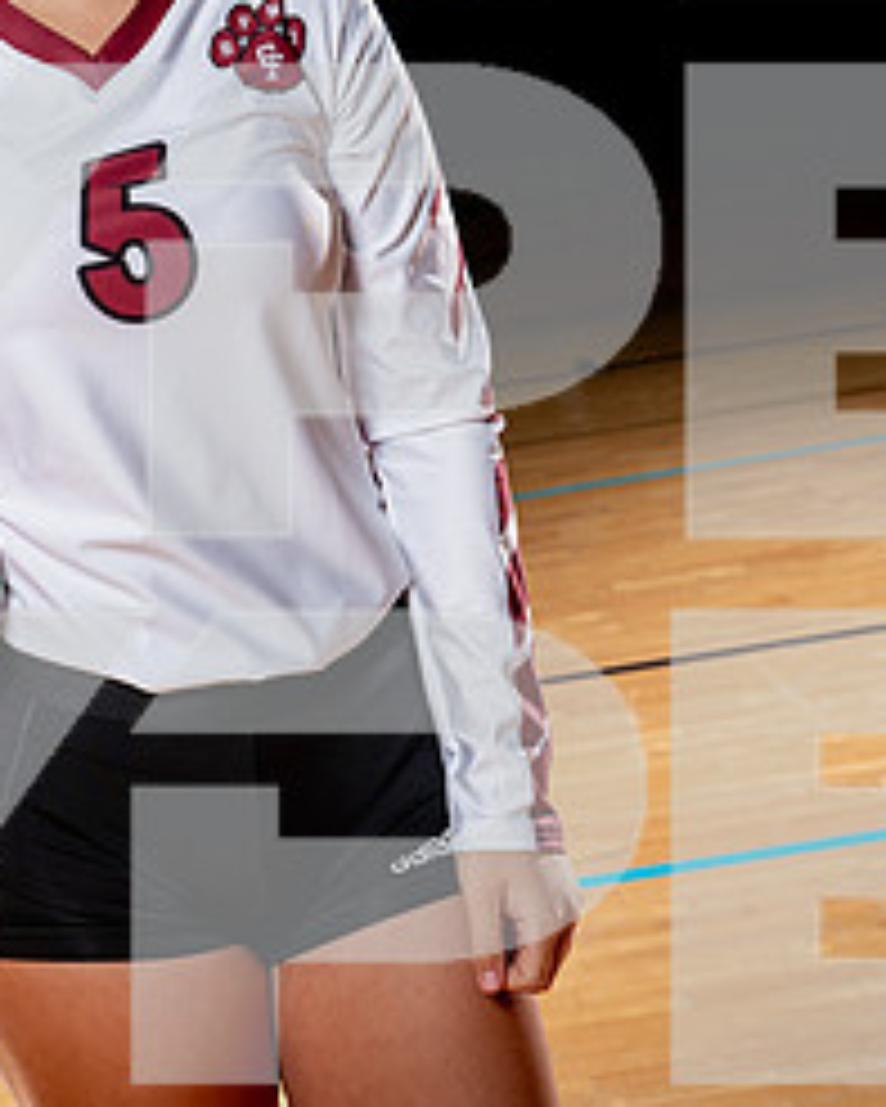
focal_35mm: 90
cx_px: 119
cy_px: 347
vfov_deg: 21.2
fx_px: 2948
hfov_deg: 16.9
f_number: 5.6
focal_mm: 38
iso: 250
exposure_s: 1/250
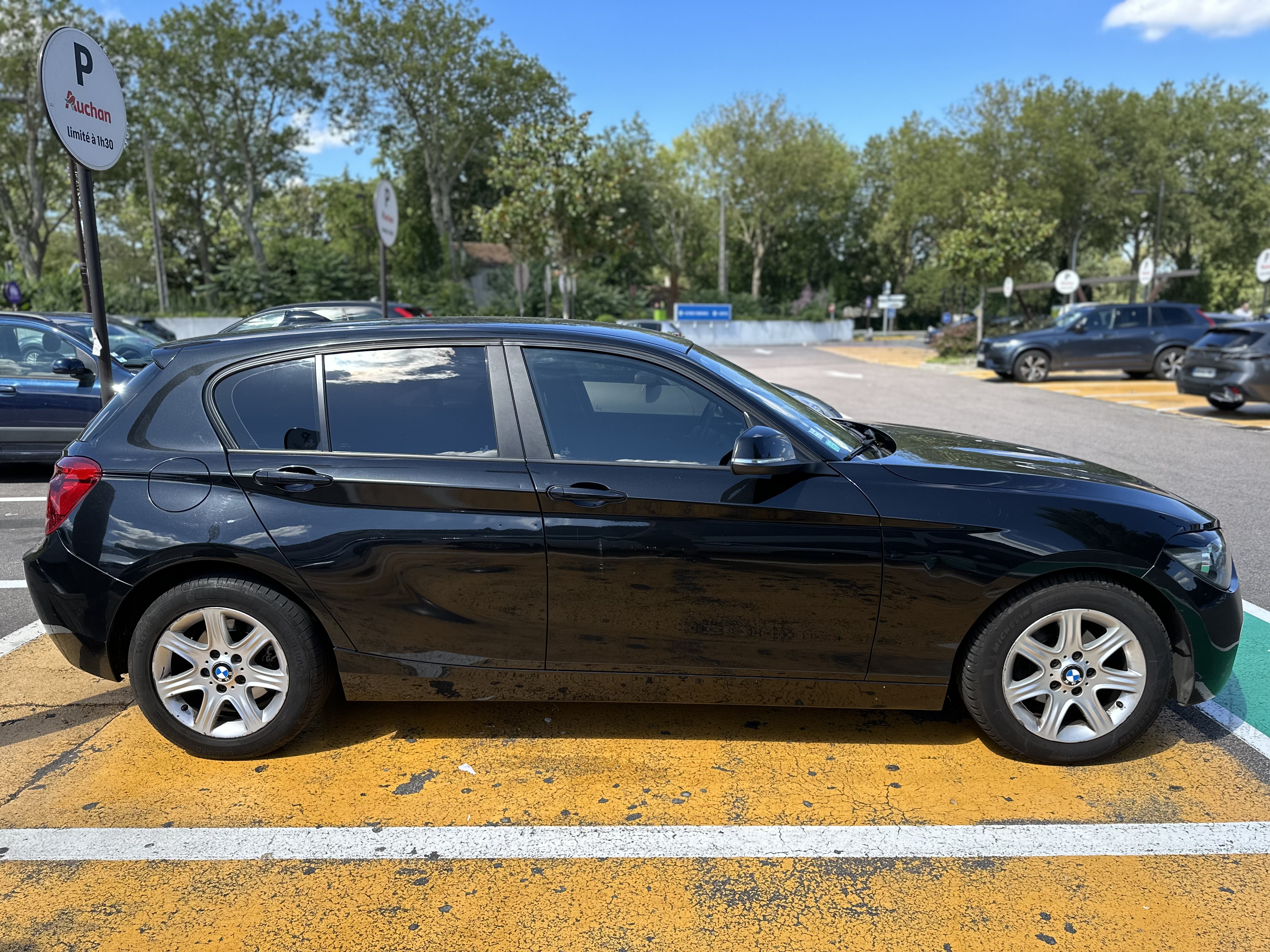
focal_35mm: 24
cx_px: 635
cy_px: 476
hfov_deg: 71.6
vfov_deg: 56.8
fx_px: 881
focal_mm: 6.86
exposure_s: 1/1988
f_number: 1.78
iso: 80
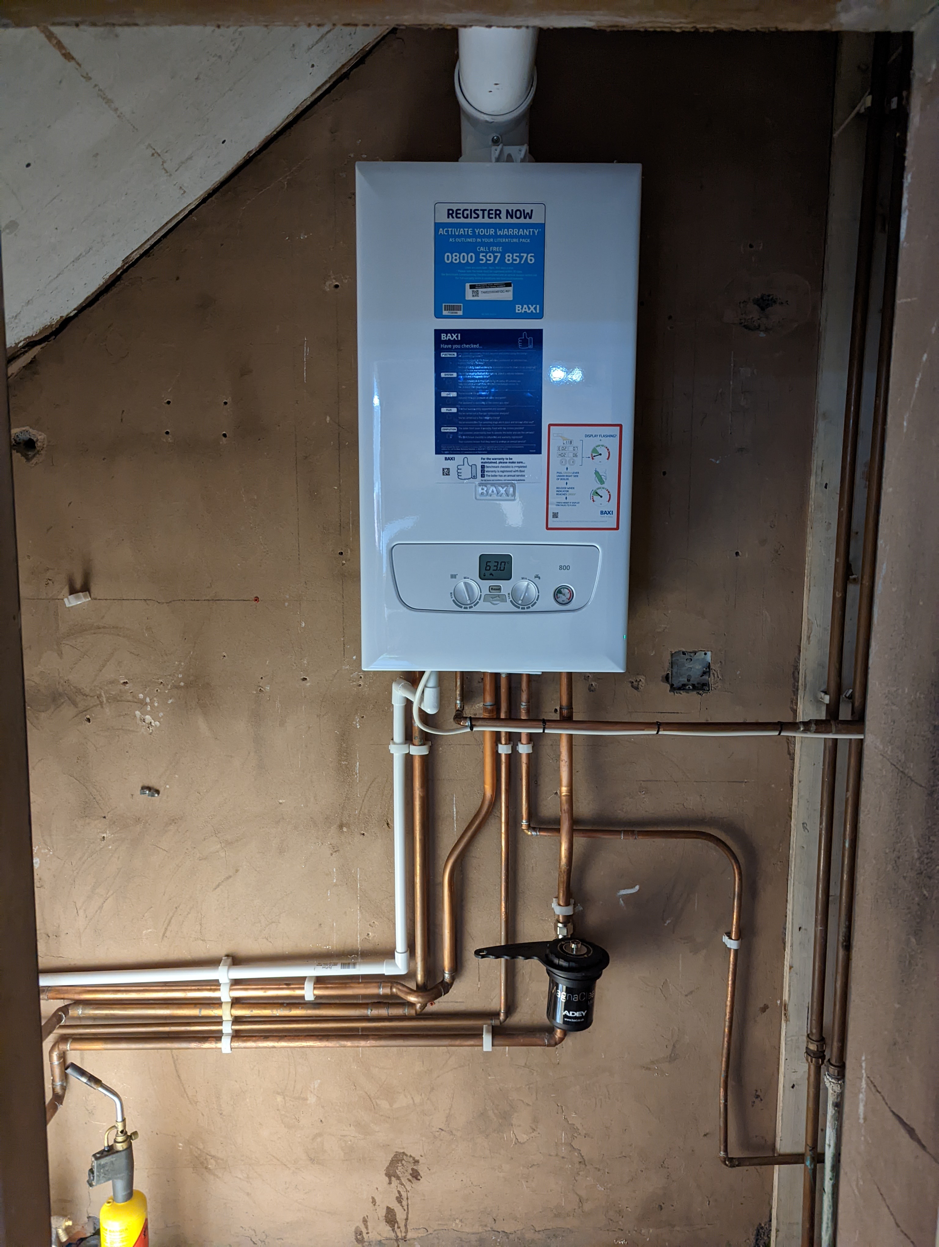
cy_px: 624
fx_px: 866
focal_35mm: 24
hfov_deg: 56.9
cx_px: 470
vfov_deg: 71.5
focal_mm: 6.81
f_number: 1.85
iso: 1686
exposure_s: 1/33.3
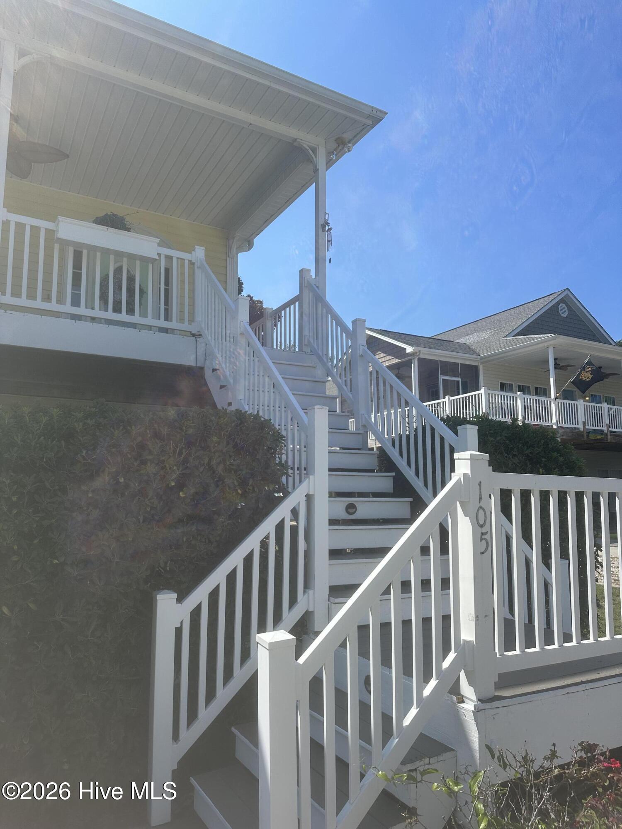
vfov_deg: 71.6
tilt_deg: +10.7
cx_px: 311
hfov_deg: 56.8
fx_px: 575
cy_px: 414
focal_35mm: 24
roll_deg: +0.7
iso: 80
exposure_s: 1/5000
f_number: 1.78
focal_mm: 6.86
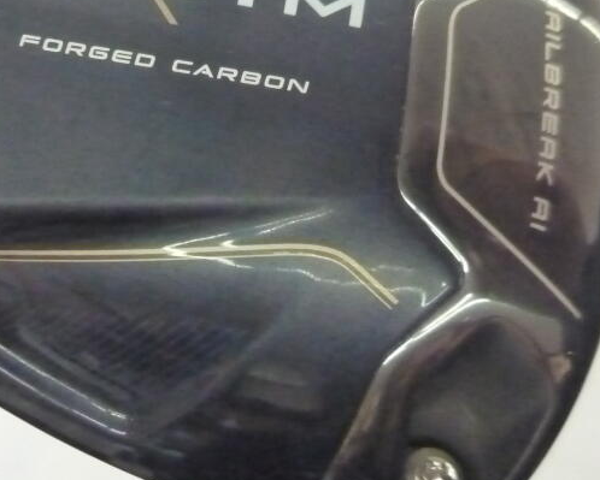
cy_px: 168
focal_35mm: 47
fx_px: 835
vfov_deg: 31.9
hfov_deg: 39.3
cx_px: 225
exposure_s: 1/125
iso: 1600
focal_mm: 4.5
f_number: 4
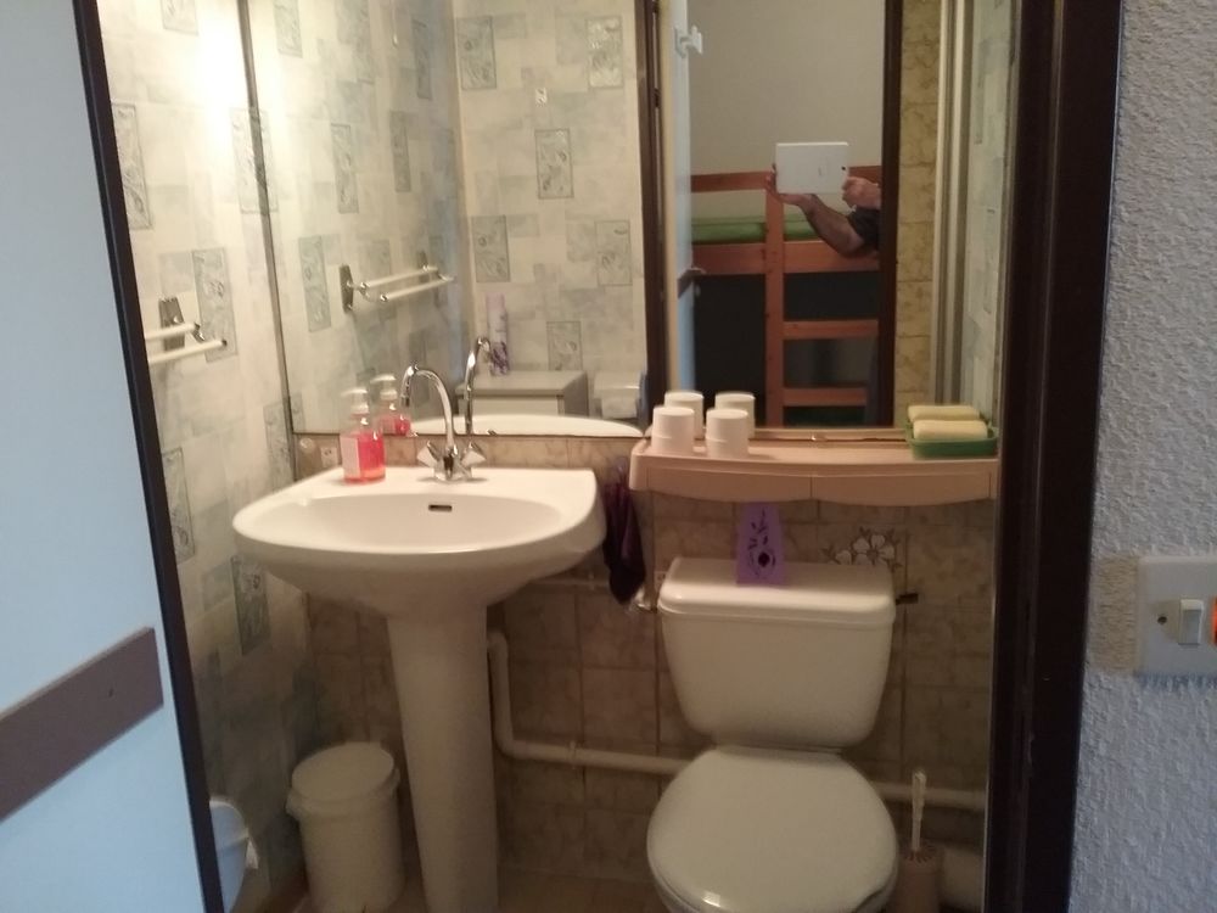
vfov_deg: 45.4
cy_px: 456
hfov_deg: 58.4
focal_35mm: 31
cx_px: 608
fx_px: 1090
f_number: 2.2
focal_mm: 3.3
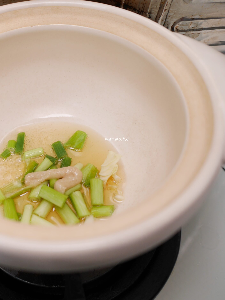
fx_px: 355
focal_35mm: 41
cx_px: 43
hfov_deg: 34.0
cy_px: 149
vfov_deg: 45.8
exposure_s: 1/125
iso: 200
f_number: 2.5
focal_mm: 15
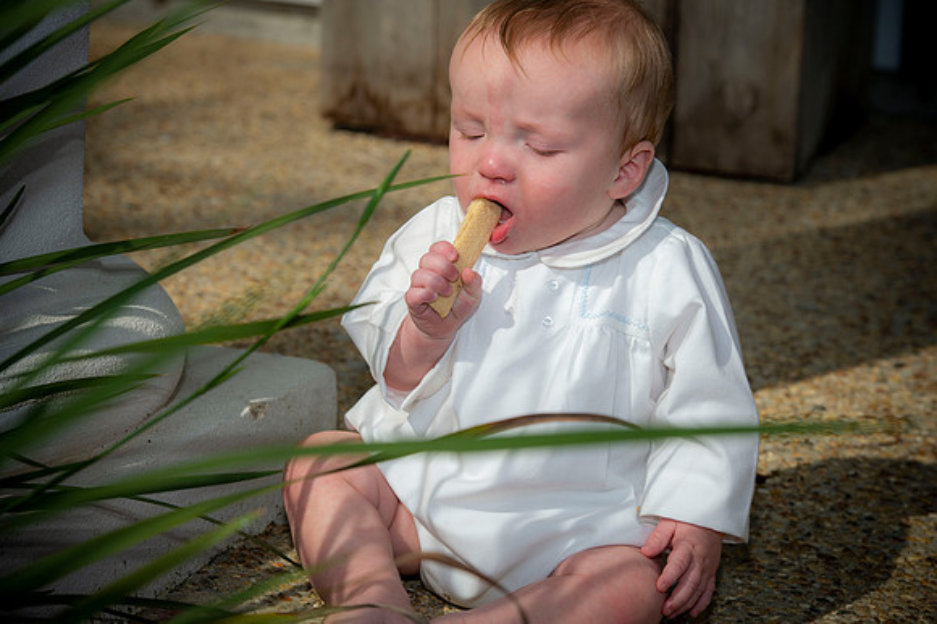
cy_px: 312
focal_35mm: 120
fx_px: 3121
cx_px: 468
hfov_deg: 17.1
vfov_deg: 11.4
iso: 50
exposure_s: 1/200
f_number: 8
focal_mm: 120
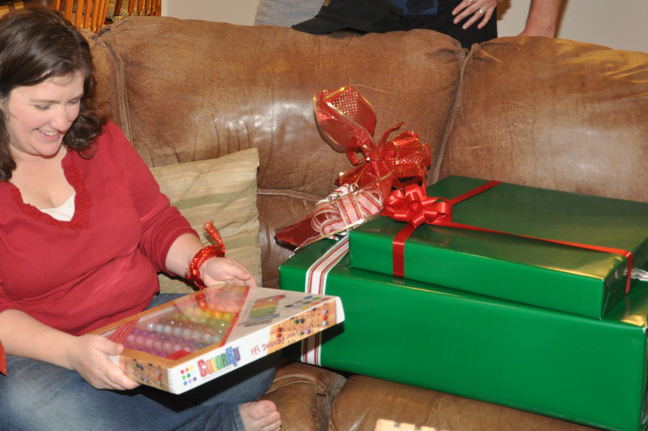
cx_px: 161
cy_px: 186
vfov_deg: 23.4
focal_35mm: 58
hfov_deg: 33.9
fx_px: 1039
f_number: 4
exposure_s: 1/60
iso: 800
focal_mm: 25
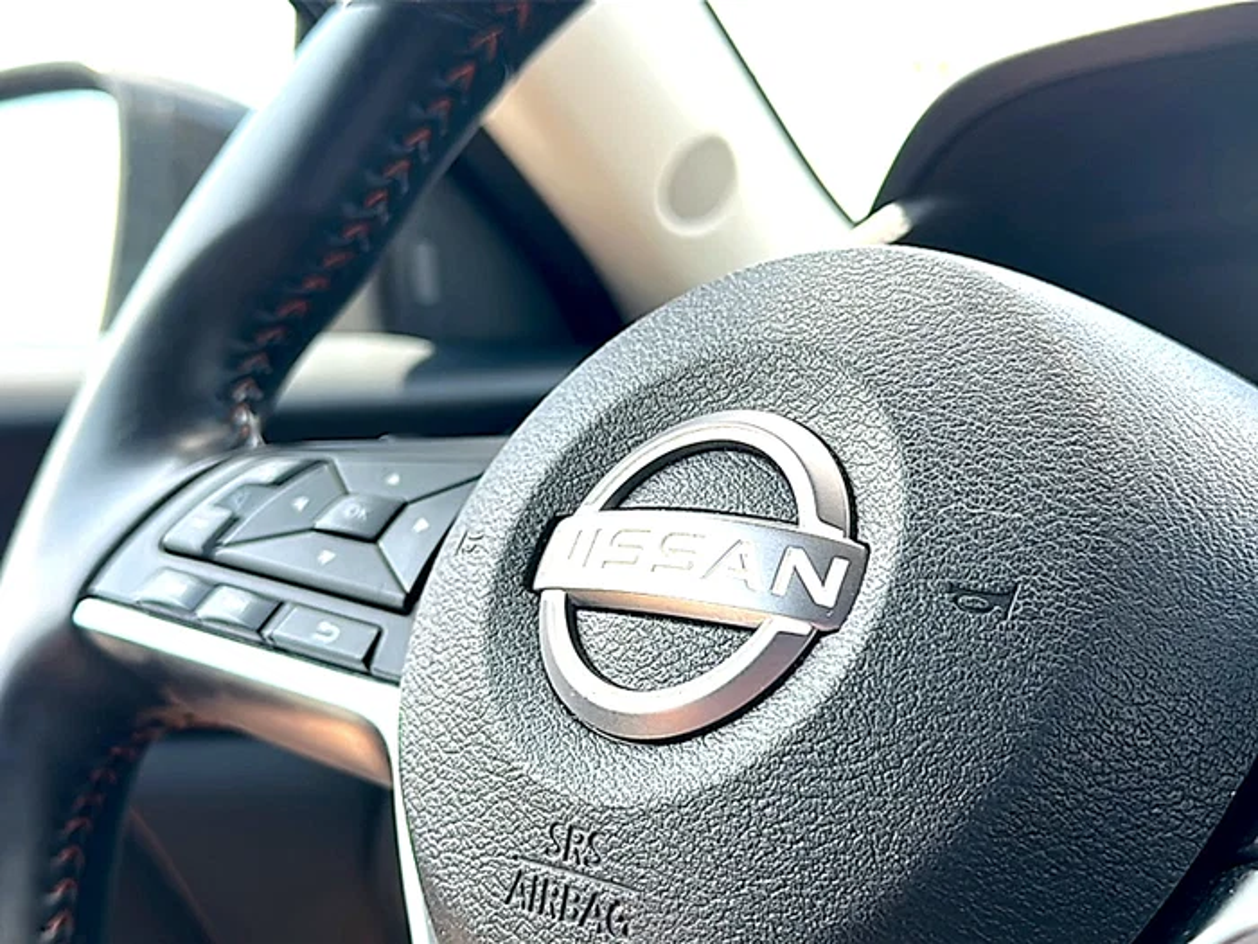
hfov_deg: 46.8
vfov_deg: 36.0
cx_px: 629
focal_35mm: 40
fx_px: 1454
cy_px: 472
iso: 80
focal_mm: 6.86
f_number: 1.78
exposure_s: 1/342
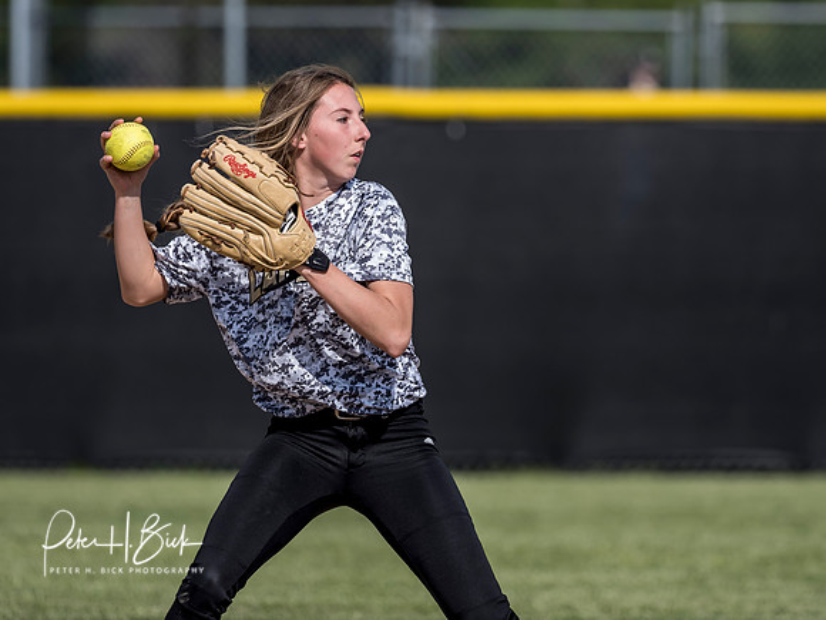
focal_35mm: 601
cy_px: 310
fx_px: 14341
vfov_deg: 2.5
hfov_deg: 3.3
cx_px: 413
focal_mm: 300
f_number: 4
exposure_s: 1/2000
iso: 320
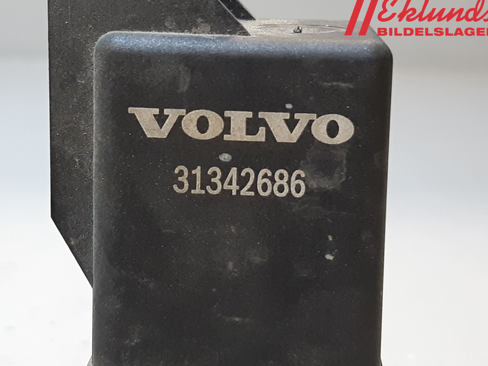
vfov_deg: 51.4
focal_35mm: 27
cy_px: 184
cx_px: 243
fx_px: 381
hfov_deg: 65.3
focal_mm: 3.93
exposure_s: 1/60
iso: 125
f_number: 1.7
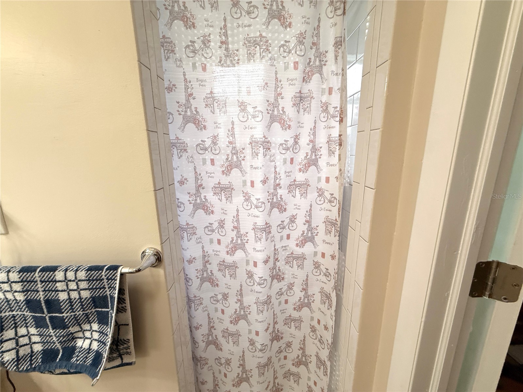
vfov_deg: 85.7
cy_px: 196
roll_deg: +0.9
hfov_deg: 102.1
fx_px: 212
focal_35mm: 14
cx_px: 262
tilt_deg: -12.9
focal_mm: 2.22
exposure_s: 1/120
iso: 160
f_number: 2.2
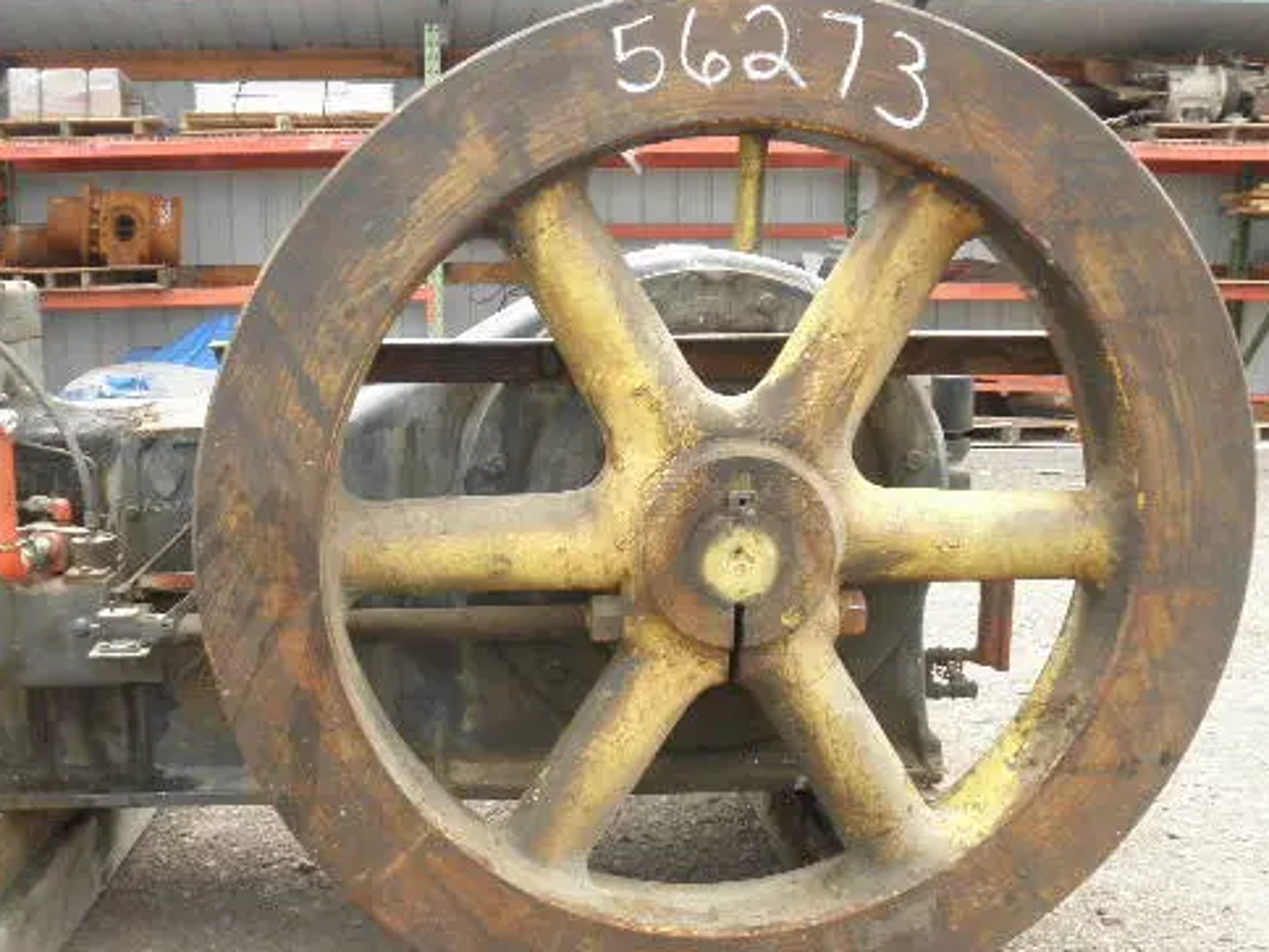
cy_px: 574
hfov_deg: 49.7
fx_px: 1356
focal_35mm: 37
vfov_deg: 38.5
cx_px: 488
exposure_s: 1/60
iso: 64
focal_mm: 5
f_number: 3
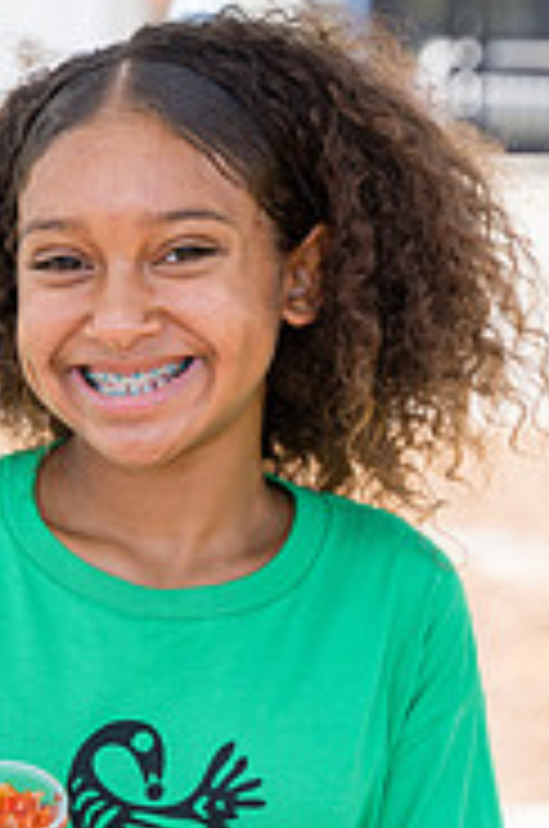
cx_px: 99
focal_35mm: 152
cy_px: 630
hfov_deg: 9.0
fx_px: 3490
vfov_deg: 13.5
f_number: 4
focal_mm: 62
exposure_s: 1/320
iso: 100
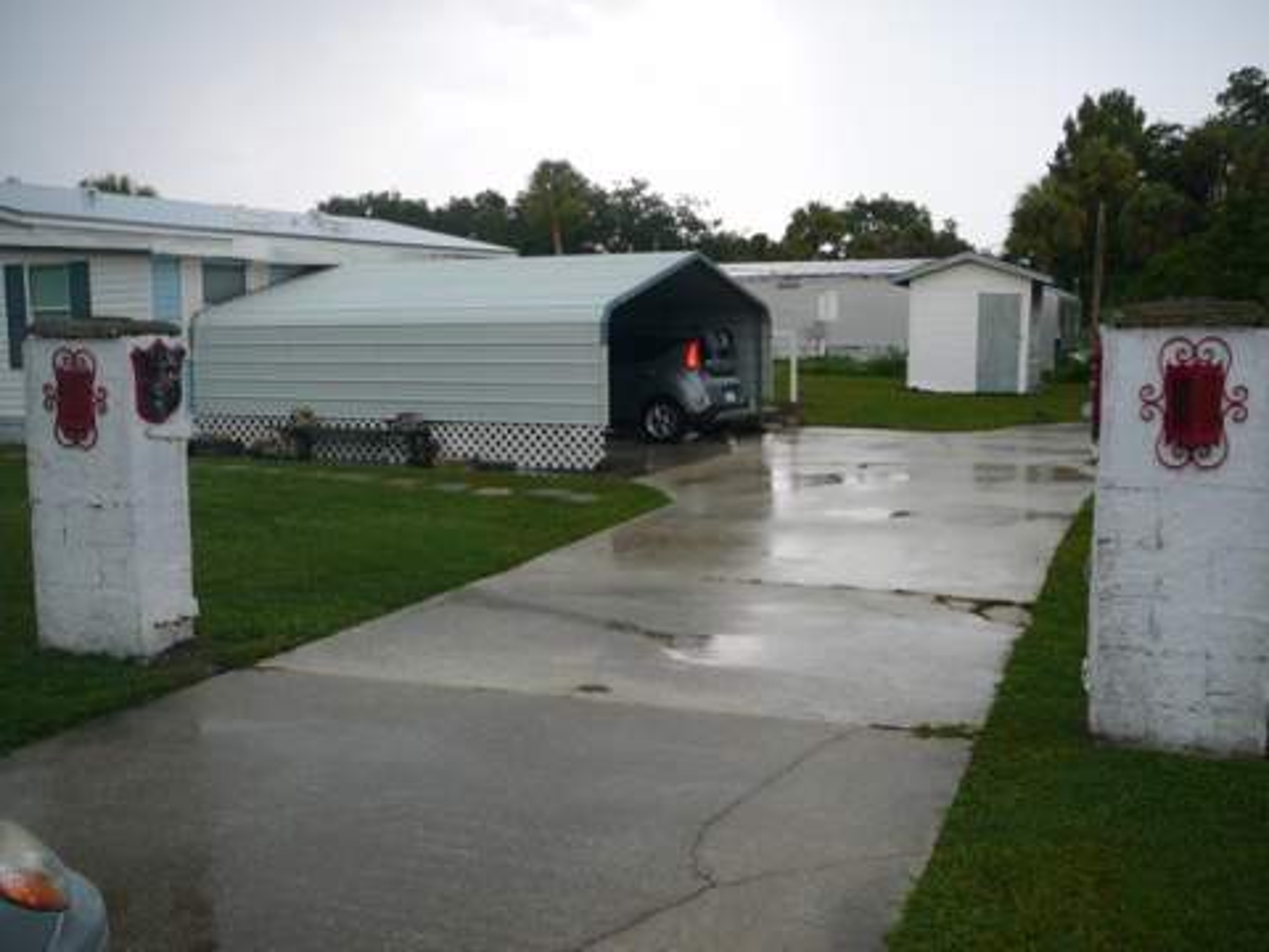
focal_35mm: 35
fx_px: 1283
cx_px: 634
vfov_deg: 40.7
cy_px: 476
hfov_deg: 52.6
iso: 80
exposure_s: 1/80
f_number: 2.8
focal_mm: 5.2
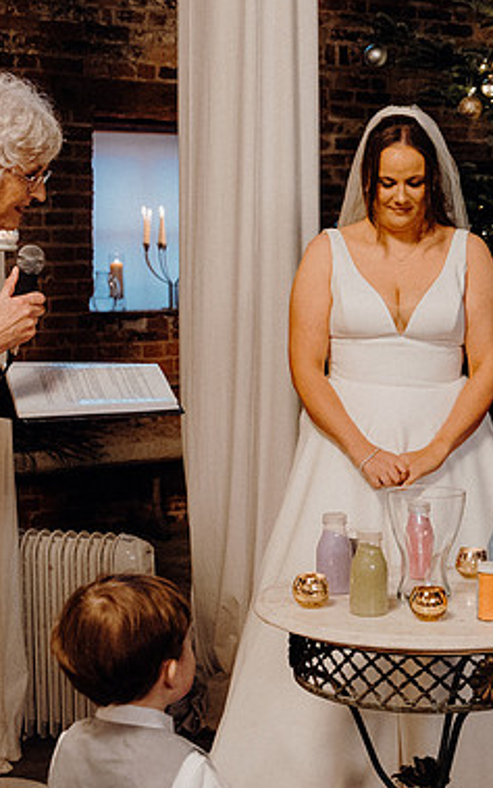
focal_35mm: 67
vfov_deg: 30.6
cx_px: 316
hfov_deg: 19.4
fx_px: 1440
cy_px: 396
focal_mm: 29
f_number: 3.5
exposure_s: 1/160
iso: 4000
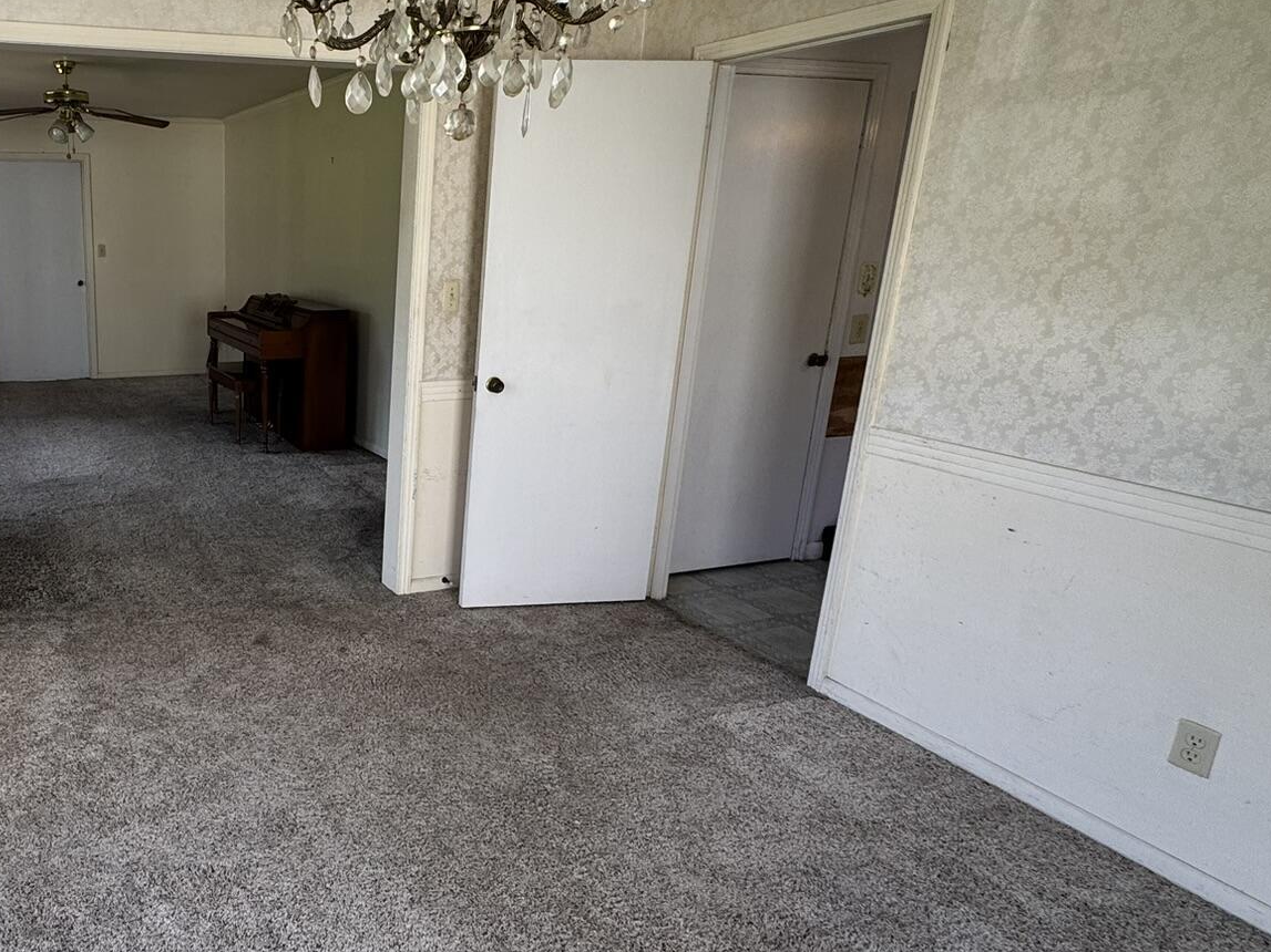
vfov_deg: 54.9
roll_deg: +0.5
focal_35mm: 25
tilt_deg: -15.0
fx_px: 918
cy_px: 467
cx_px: 222
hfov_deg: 62.4
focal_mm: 2.22
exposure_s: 1/99
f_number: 2.2
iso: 64
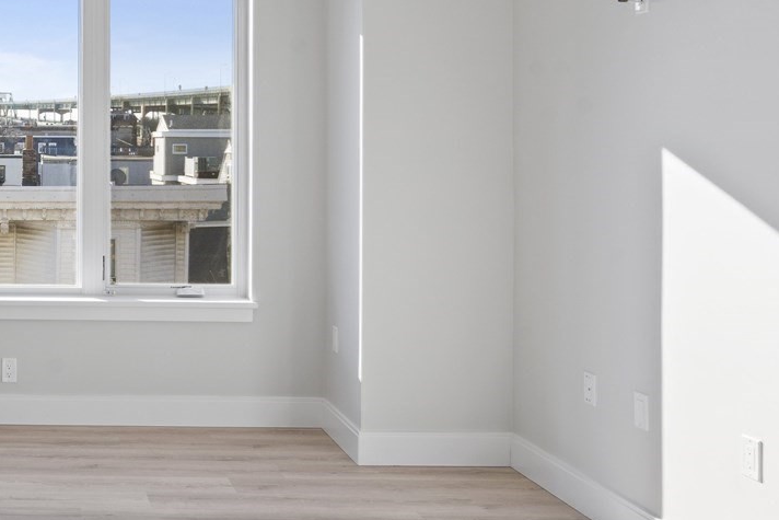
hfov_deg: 37.6
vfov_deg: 29.0
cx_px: -20
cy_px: 168
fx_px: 996
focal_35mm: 46
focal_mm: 16
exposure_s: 1/13
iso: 320
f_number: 11
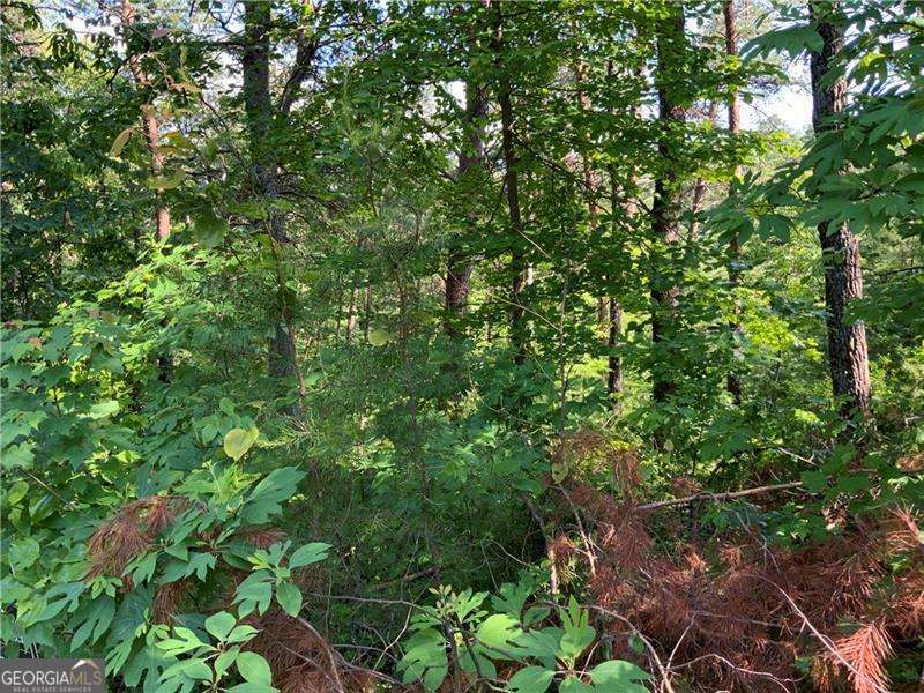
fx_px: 774
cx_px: 462
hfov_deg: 61.7
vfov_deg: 48.2
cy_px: 346
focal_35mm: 29
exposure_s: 1/122
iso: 32
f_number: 1.8
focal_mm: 3
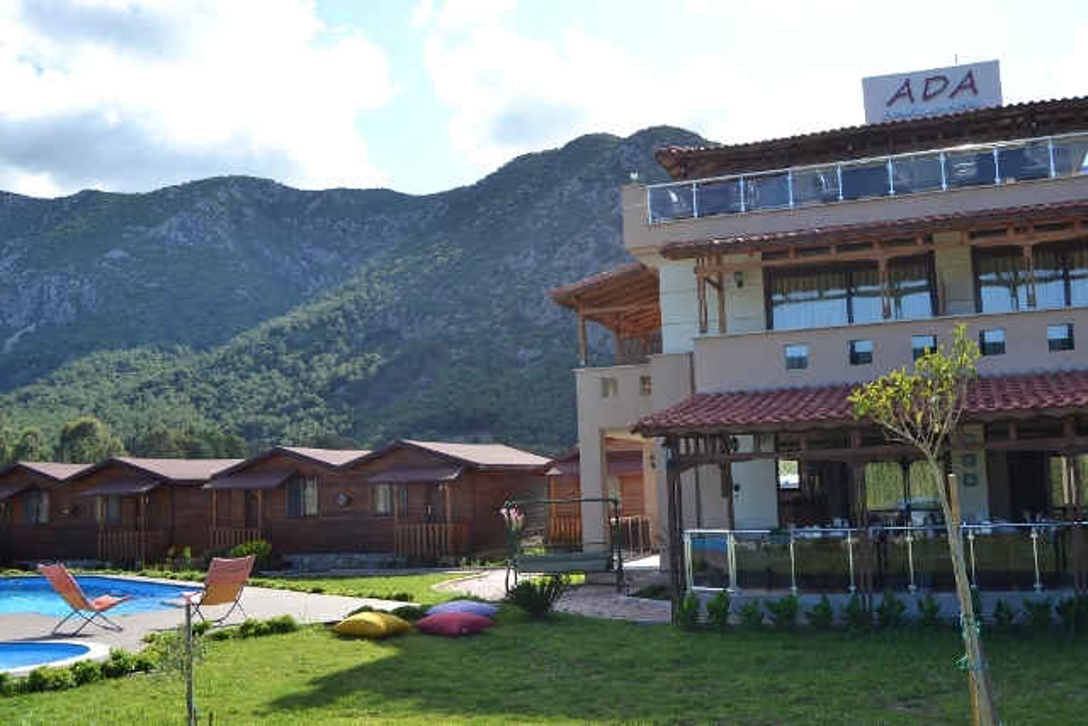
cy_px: 363
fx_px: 1088
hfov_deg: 53.1
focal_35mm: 36
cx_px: 544
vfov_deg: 36.9
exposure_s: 1/200
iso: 100
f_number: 9
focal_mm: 24
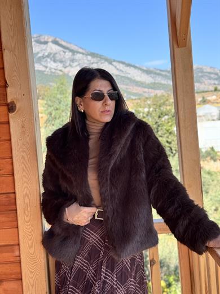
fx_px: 407
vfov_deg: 39.7
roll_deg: +4.0
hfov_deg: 30.3
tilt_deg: -4.3
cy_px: 147
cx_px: 110
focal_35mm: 48
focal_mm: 6.76
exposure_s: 1/1524
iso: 64
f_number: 1.78
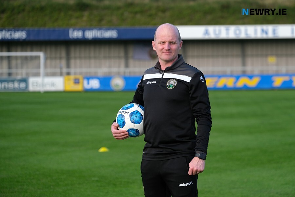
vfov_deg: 10.5
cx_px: 148
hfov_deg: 15.6
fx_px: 1073
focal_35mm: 131
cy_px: 98
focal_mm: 87.1
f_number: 2.8
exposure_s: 1/1600
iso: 400
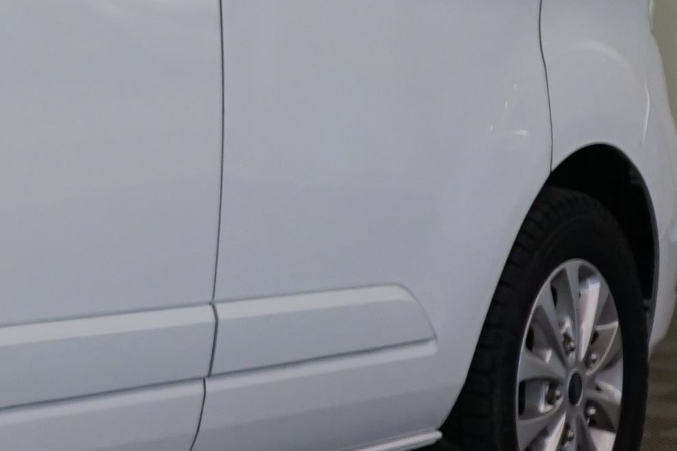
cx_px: -848
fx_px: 3854
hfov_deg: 9.2
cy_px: 18
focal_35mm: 205
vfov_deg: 6.7
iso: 500
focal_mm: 34
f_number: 4
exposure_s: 1/160
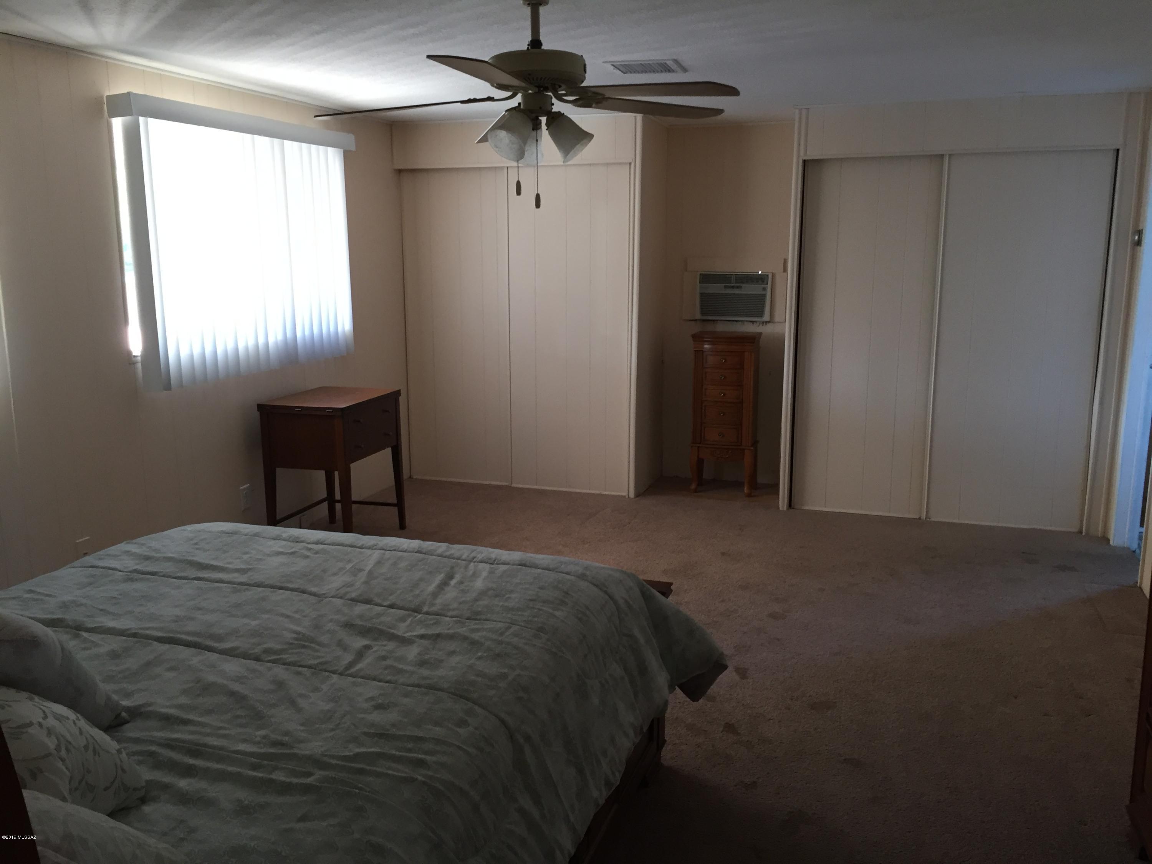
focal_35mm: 29
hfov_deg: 61.7
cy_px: 432
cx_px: 576
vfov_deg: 48.2
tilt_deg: -10.0
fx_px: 965
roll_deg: -1.0
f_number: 2.2
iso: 80
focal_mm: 4.15
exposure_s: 1/30
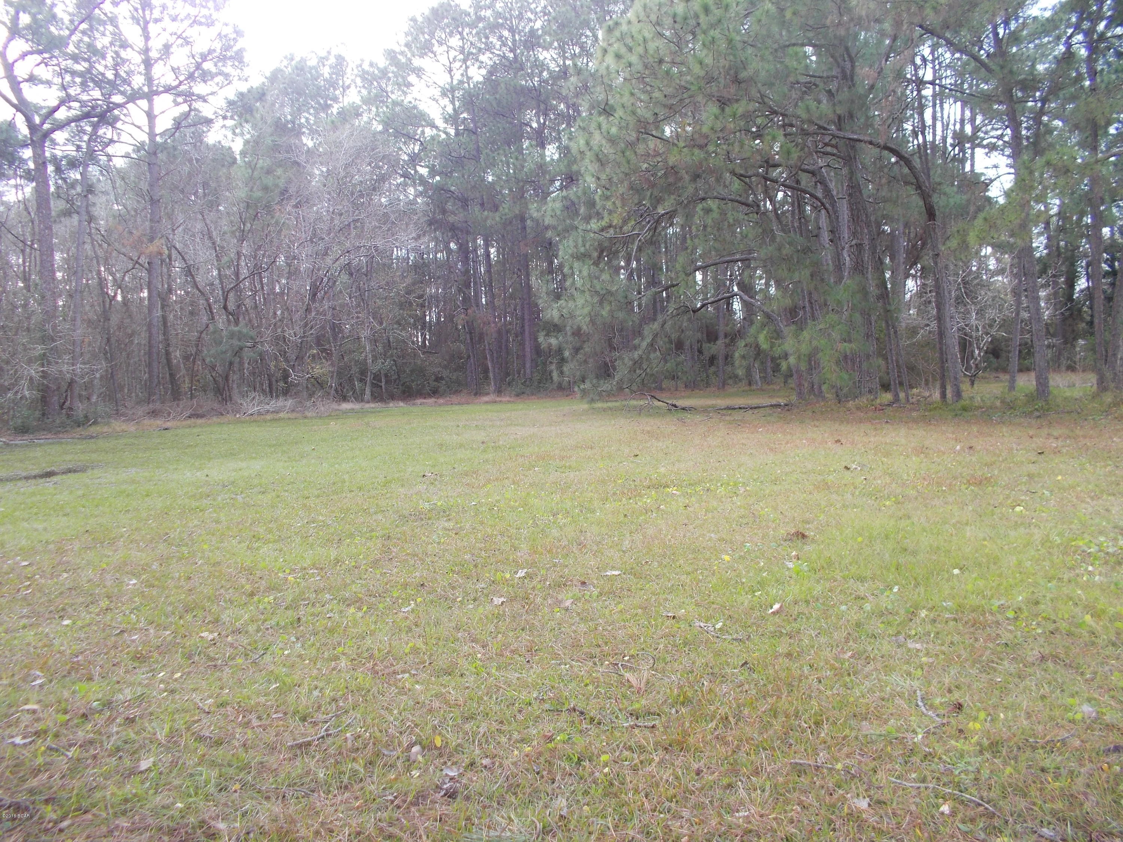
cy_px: 421
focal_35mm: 29
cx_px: 562
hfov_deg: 61.7
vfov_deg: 48.2
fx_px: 941
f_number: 3.3
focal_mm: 4.1
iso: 80
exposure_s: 1/80
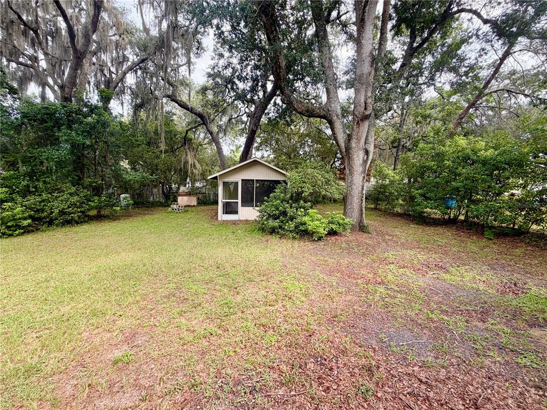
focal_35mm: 14
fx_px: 221
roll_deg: -1.5
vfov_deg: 85.7
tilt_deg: -5.0
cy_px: 205
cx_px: 274
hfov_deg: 102.1
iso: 40
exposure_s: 1/202
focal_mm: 2.22
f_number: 2.2
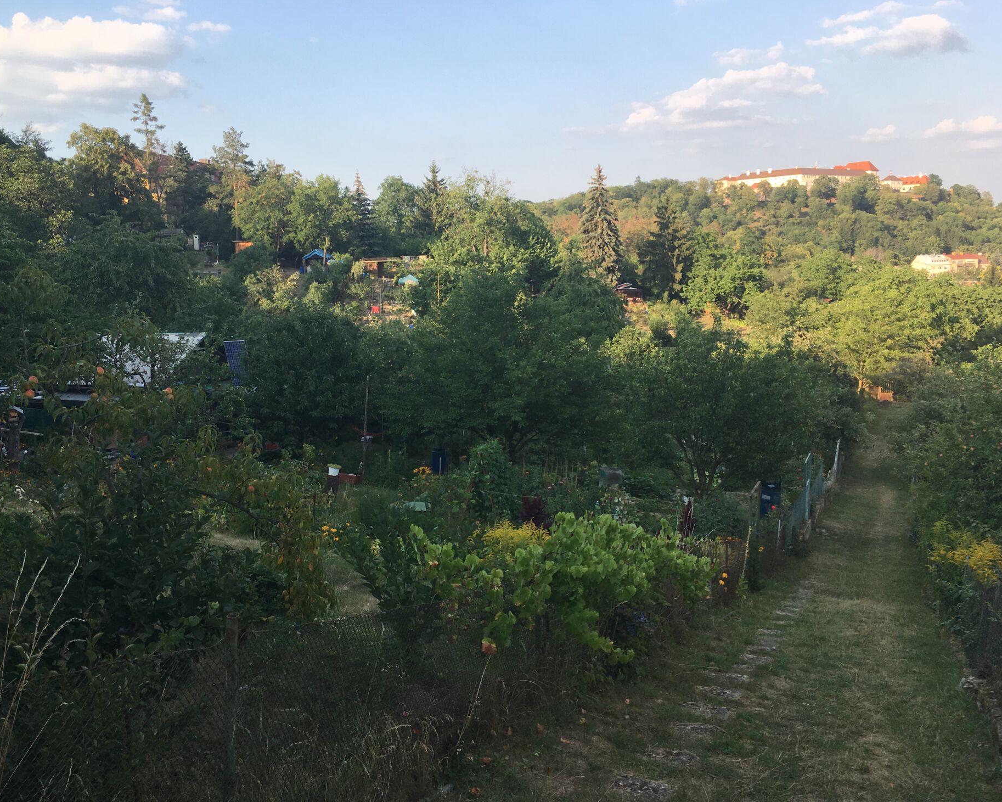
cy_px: 401
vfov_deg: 47.1
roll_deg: +0.8
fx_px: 919
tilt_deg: -8.8
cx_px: 455
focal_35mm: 31
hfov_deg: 57.1
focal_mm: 4.15
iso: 25
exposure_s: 1/587
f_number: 2.2
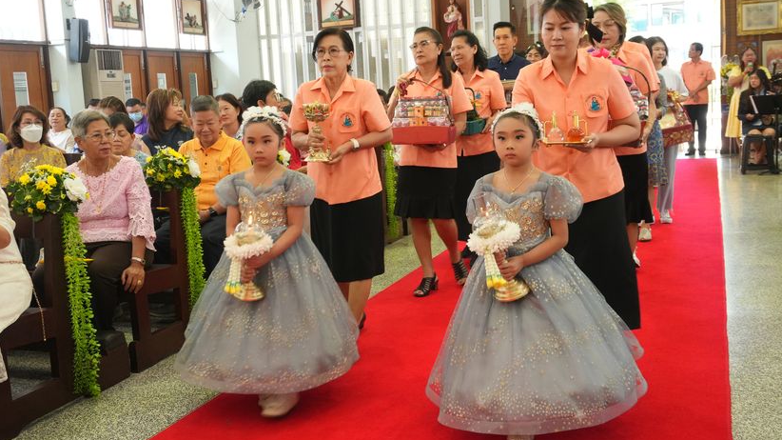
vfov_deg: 29.0
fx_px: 850
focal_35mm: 41
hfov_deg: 49.4
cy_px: 205
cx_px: 391
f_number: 6.3
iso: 1600
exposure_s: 1/50
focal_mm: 26
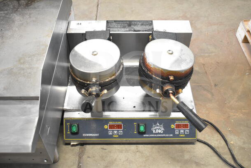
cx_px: 126
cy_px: 84
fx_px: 262
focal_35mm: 38
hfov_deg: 51.3
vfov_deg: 35.5
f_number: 4
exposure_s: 1/40
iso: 2200
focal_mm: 25
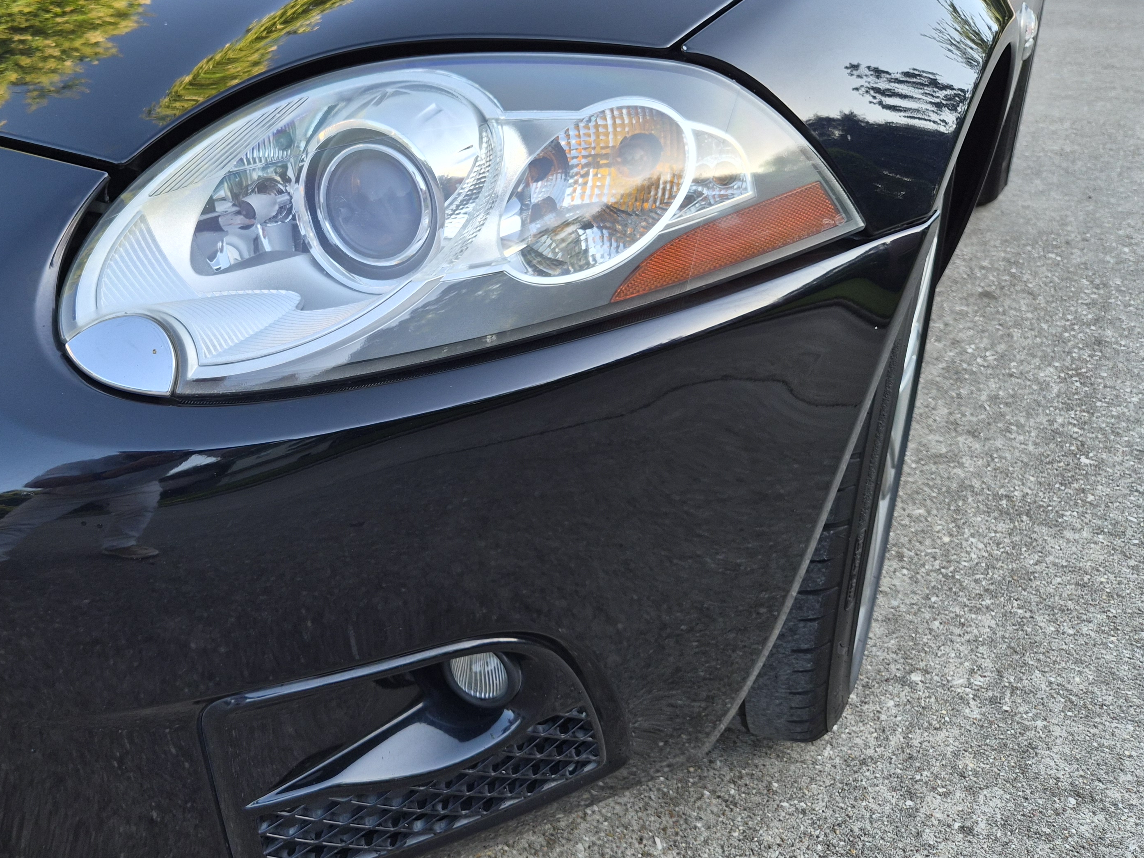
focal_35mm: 33
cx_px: 358
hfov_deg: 54.0
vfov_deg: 42.9
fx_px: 1091
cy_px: 378
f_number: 1.8
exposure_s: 1/359
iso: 64
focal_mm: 5.4
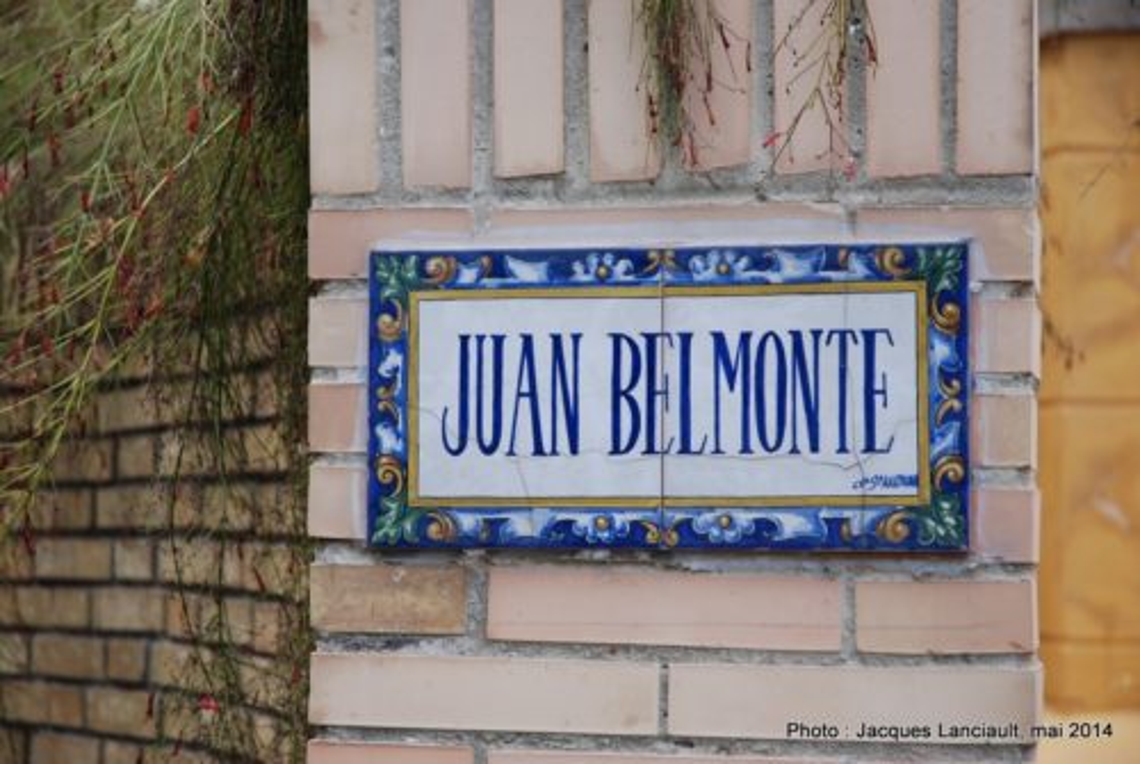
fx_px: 3330
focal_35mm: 105
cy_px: 382
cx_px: 570
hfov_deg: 19.4
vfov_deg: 13.1
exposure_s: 1/250
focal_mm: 70
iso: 200
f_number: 4.5
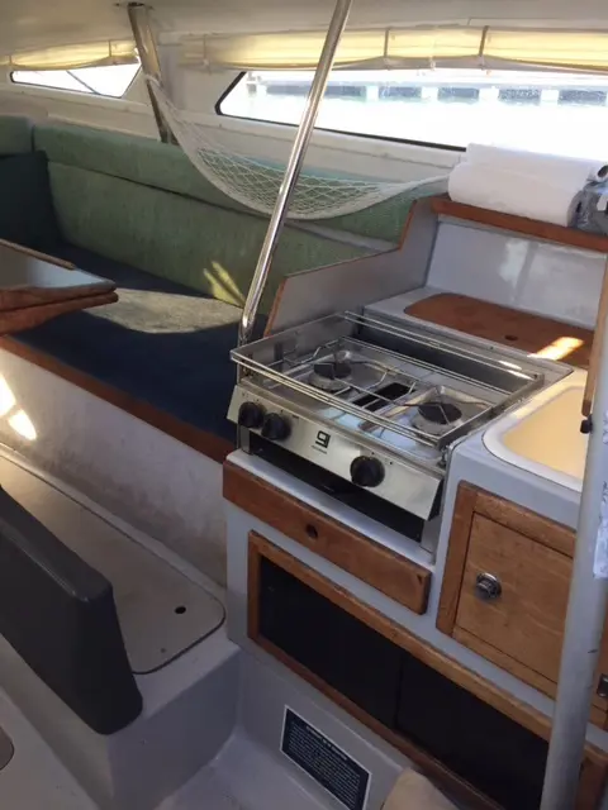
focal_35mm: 29
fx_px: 679
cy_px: 405
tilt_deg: -26.3
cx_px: 304
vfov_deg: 61.7
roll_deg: -0.1
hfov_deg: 48.2
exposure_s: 1/120
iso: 50
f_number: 2.2
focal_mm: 4.15
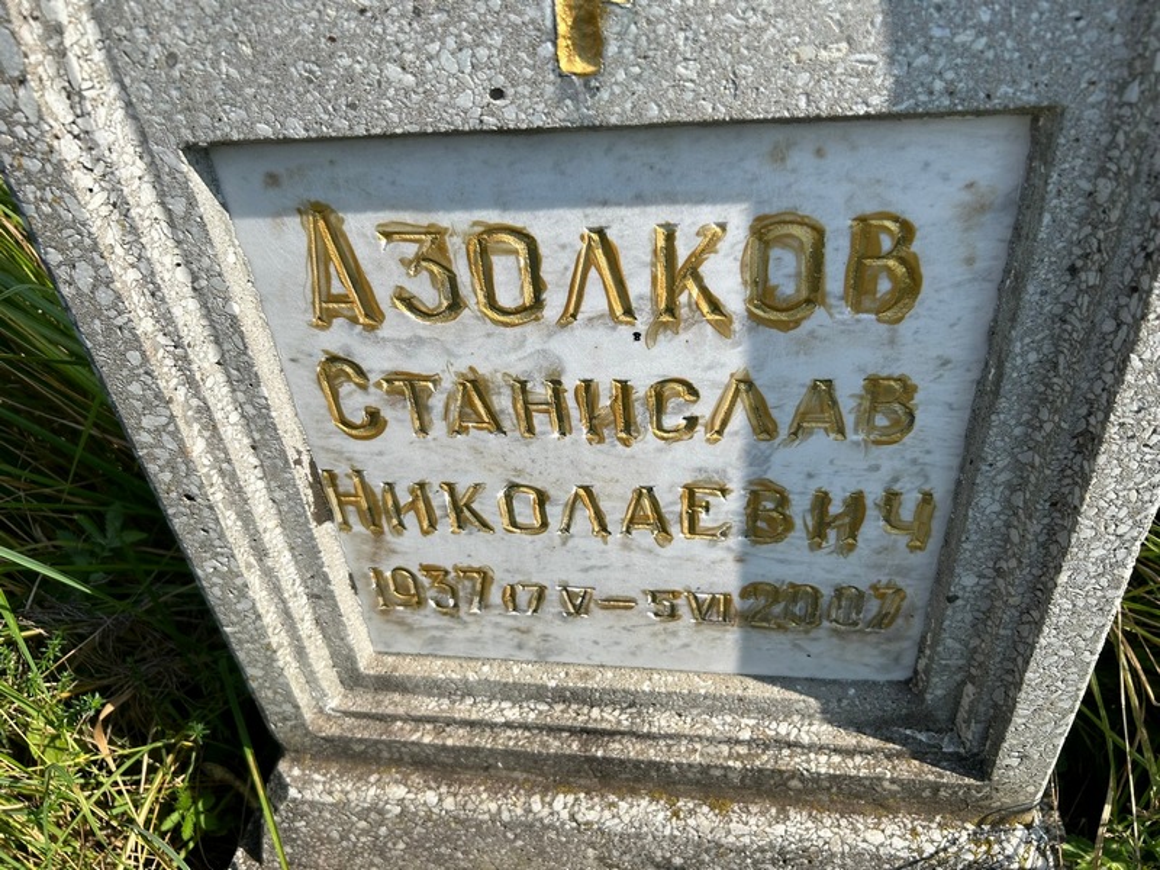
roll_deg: +8.3
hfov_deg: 67.3
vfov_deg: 53.1
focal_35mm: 26
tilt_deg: -31.5
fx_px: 871
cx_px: 580
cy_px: 435
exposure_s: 1/3571
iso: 50
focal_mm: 5.7
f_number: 1.5
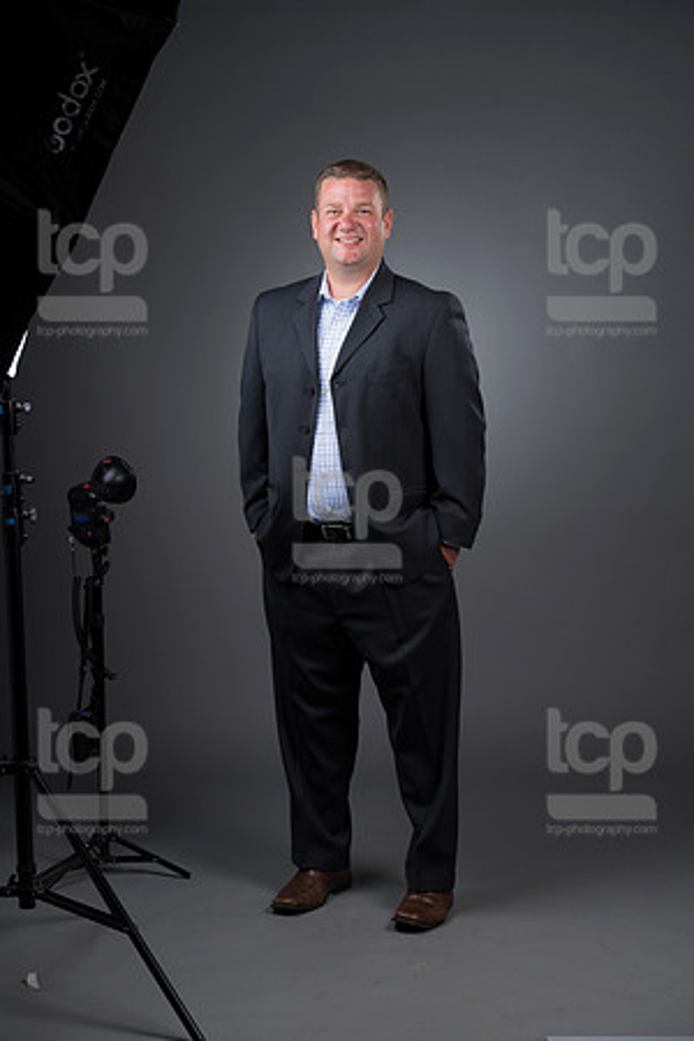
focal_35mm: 82
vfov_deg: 24.8
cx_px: 347
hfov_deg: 16.7
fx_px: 2371
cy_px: 520
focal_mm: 82
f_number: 5.6
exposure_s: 1/250
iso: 160
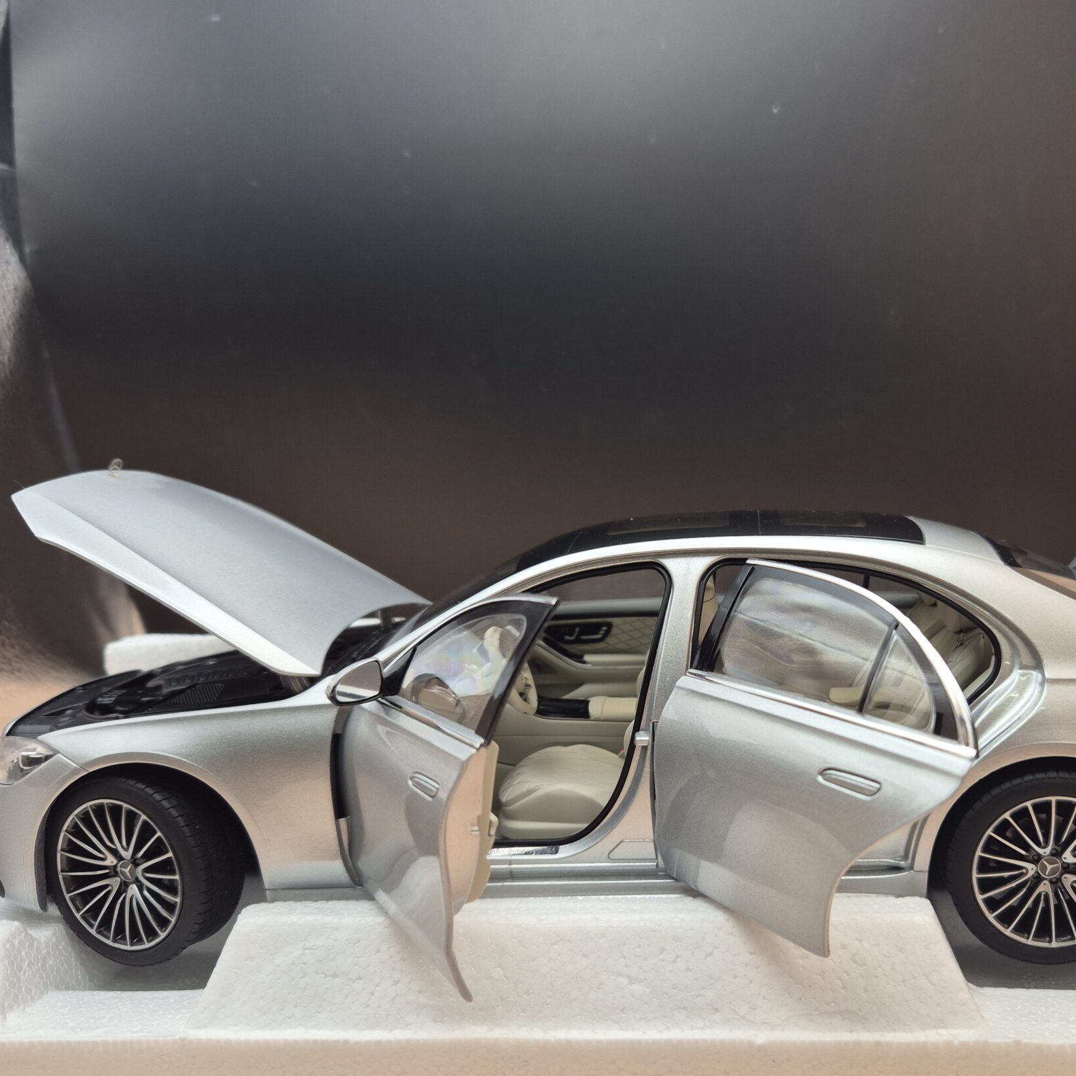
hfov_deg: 50.4
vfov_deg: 51.0
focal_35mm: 32
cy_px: 586
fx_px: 1125
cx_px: 697
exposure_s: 1/100
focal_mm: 5.4
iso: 32
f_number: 1.8
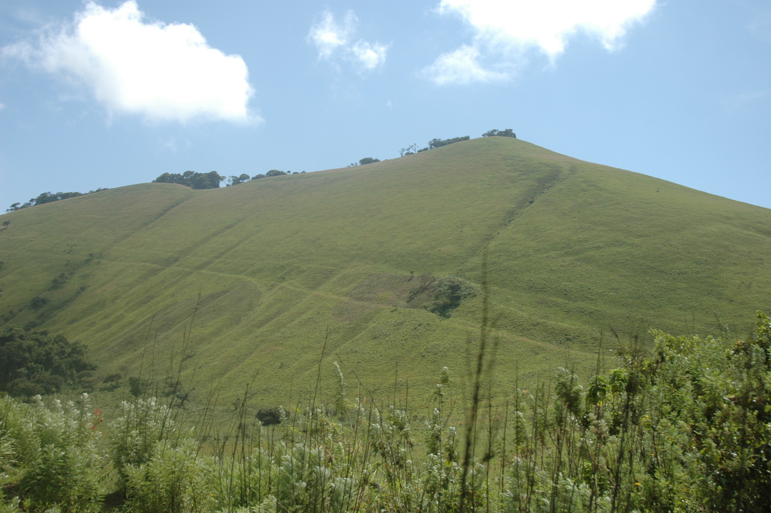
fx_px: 770
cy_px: 256
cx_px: 386
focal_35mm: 36
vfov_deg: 36.8
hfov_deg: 53.2
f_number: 10
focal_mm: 24
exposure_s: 1/400
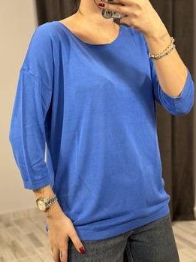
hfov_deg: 25.6
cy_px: 137
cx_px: 83
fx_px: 430
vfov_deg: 33.8
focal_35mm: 57
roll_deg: +6.1
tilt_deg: -33.9
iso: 160
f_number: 1.78
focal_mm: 6.86
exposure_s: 1/50
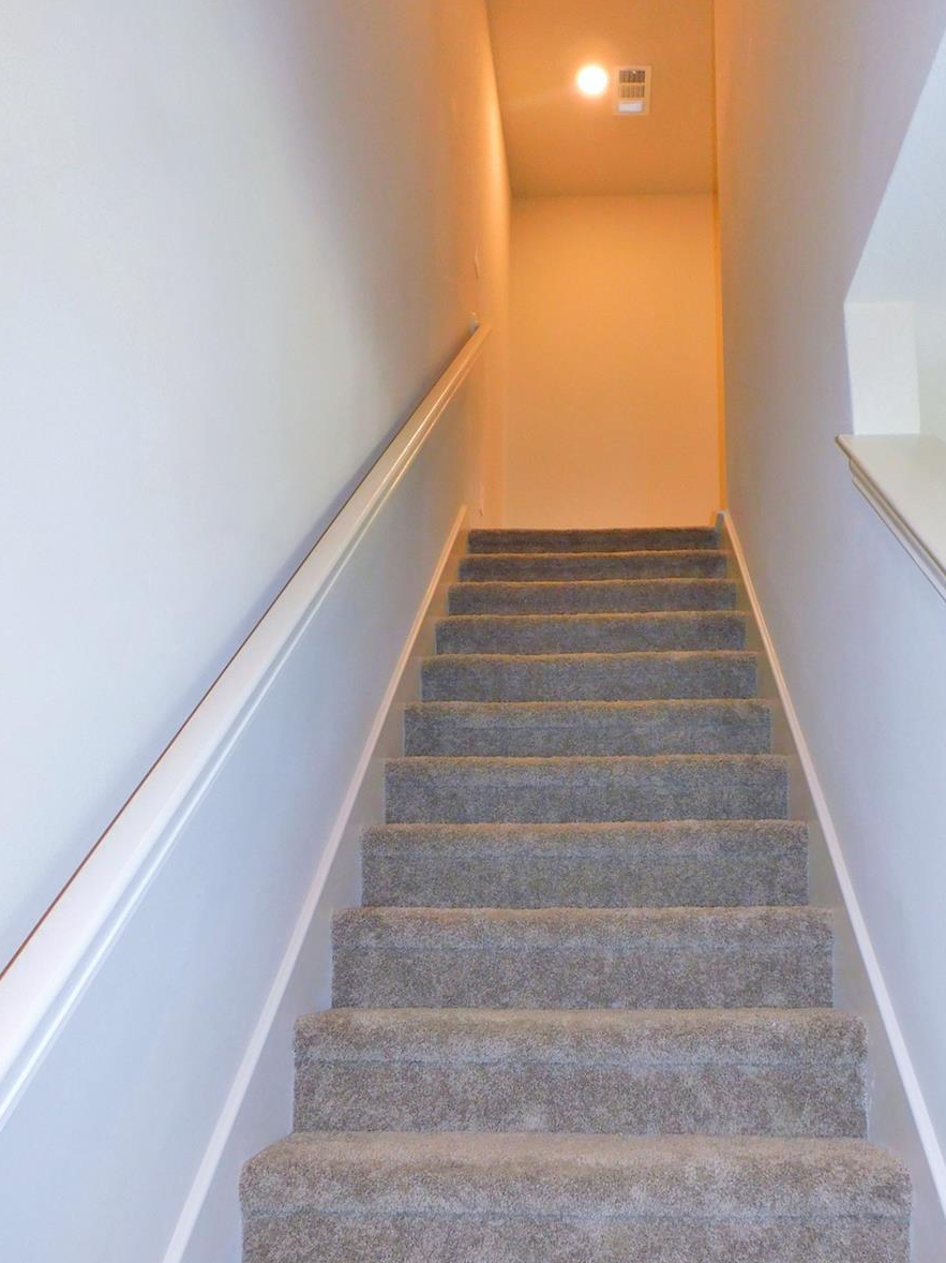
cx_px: 560
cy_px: 756
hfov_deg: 46.6
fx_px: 1094
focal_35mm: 30
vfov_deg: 59.5
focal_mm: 4
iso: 200
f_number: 3
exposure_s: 1/30
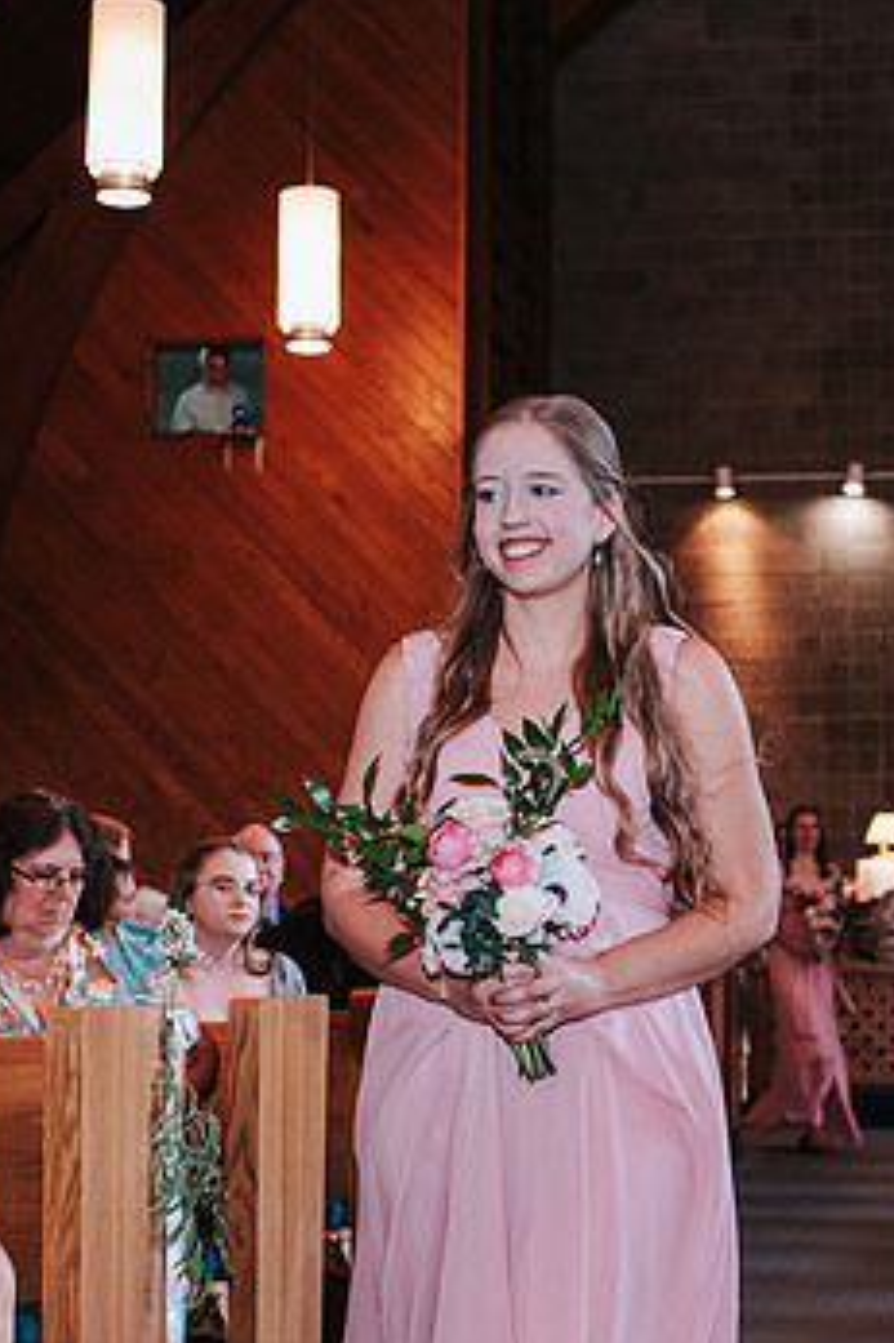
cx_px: 632
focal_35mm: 72
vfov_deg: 28.0
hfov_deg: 18.8
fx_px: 2684
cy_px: 819
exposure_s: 1/125
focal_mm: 35
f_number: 3.2
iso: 1000
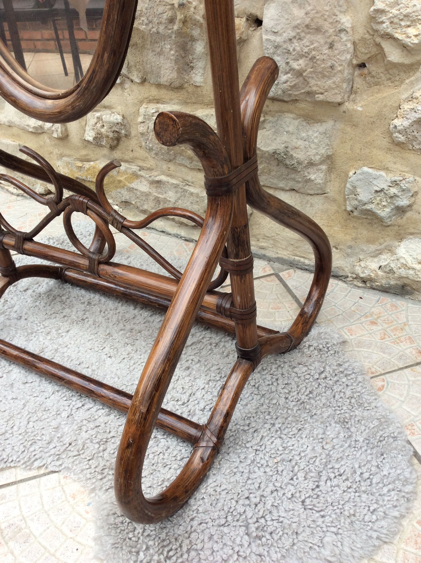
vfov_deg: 56.9
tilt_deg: -33.1
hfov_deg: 44.1
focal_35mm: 32
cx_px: 210
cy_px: 282
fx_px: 520
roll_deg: +6.6
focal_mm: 3.3
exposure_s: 1/204
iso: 32
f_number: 2.4
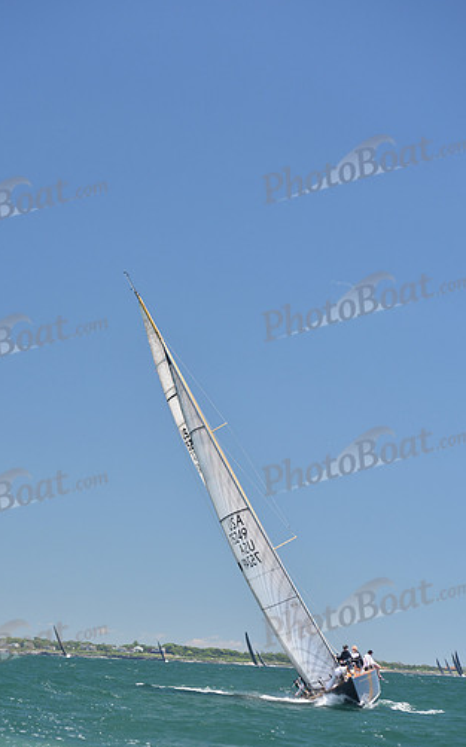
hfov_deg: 11.7
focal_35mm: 112
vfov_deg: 18.6
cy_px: 402
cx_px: 185
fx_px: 2280
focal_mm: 95
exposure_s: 1/800
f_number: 4.5
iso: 320
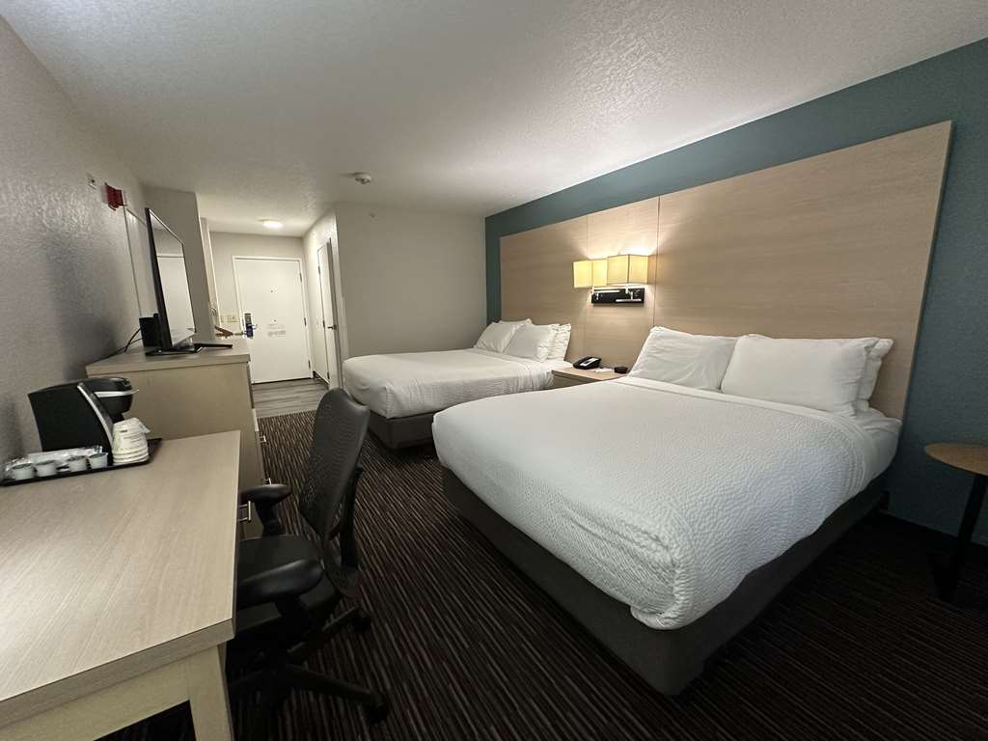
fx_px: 400
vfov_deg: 85.7
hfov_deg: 102.1
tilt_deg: -10.2
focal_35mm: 14
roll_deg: +0.9
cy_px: 370
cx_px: 494
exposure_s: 1/60
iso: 320
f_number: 2.2
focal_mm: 2.22
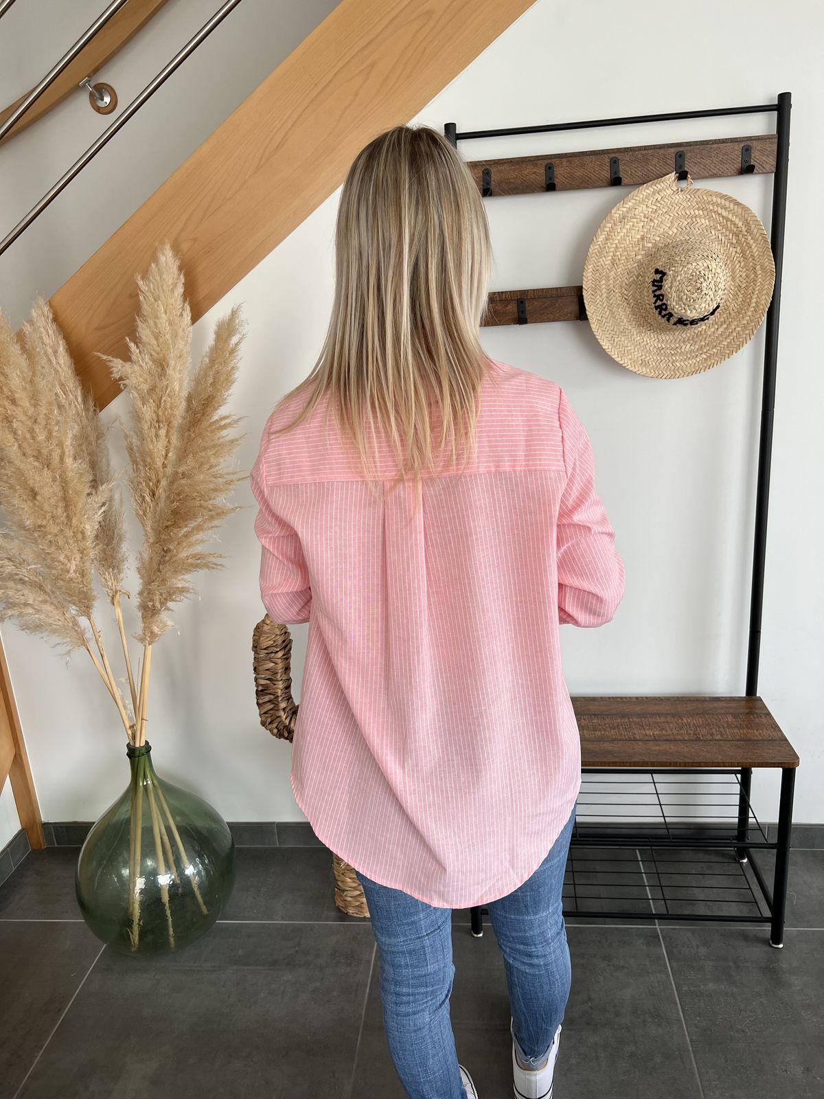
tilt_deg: -15.8
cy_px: 550
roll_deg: +4.0
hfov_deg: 53.1
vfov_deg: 67.3
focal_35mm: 26
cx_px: 412
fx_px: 825
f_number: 1.5
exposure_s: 1/121
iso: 50
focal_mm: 5.7
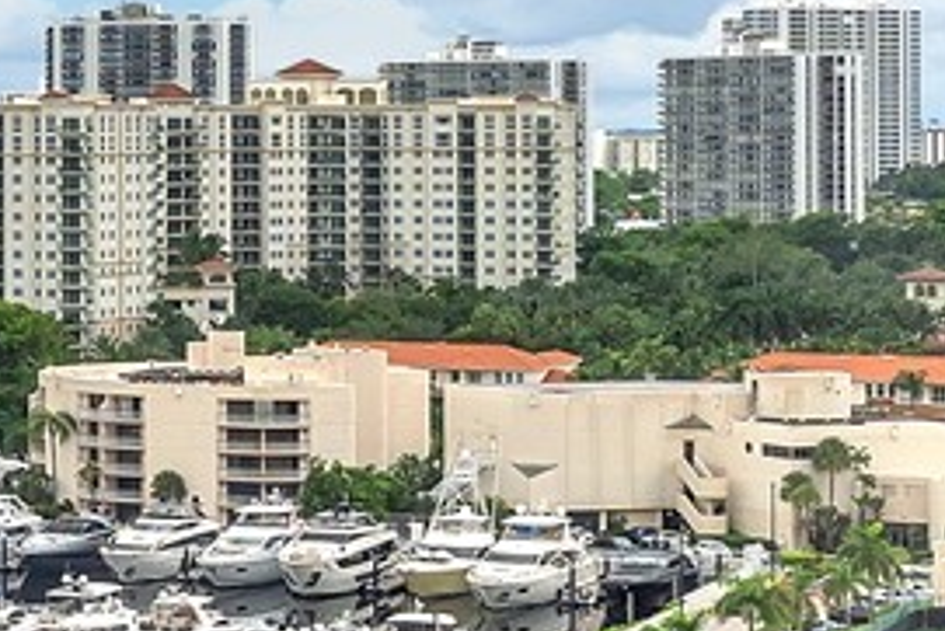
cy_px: 117
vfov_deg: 9.1
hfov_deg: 12.2
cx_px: -893
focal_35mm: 150
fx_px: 3939
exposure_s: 1/20
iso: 320
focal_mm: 24
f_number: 11
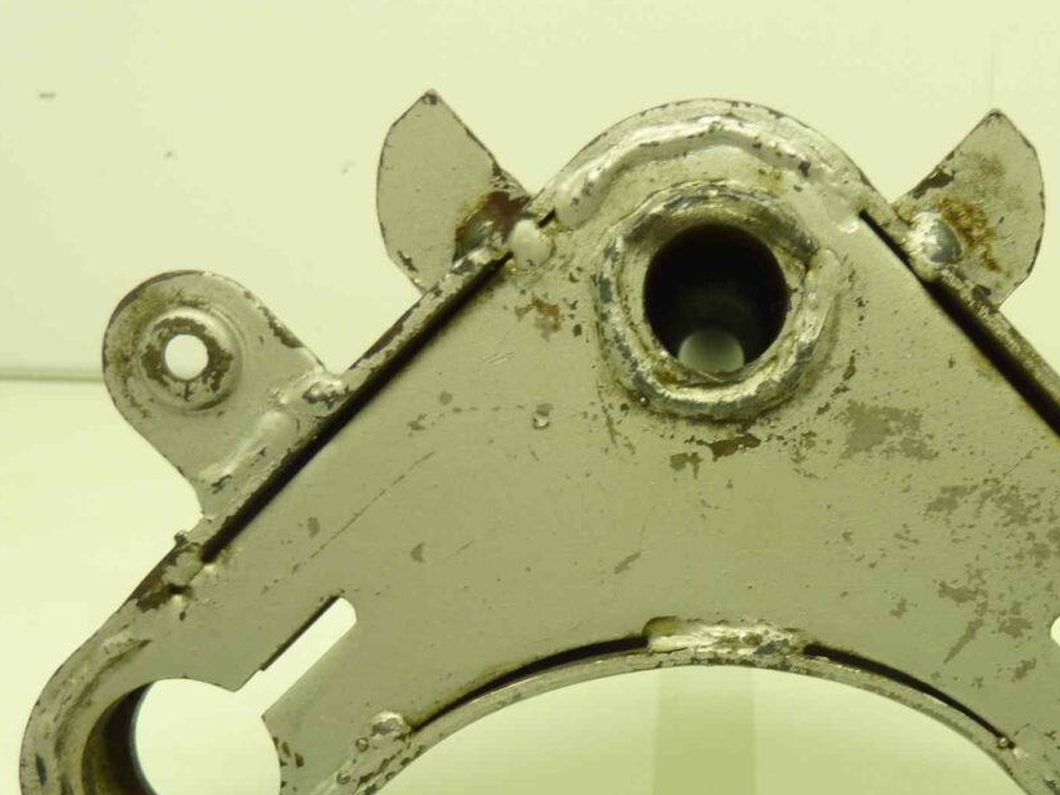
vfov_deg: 30.7
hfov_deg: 40.1
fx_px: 1408
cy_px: 645
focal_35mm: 46
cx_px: 795
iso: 80
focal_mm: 4.1
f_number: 3.3
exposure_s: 1/20
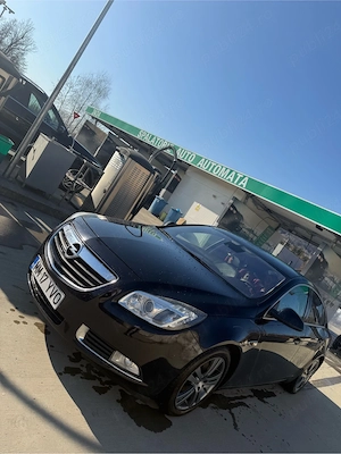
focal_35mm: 24
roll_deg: -33.0
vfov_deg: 71.6
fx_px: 315
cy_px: 227
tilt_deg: -3.4
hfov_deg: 56.8
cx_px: 170
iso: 80
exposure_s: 1/4405
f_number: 1.78
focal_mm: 6.76
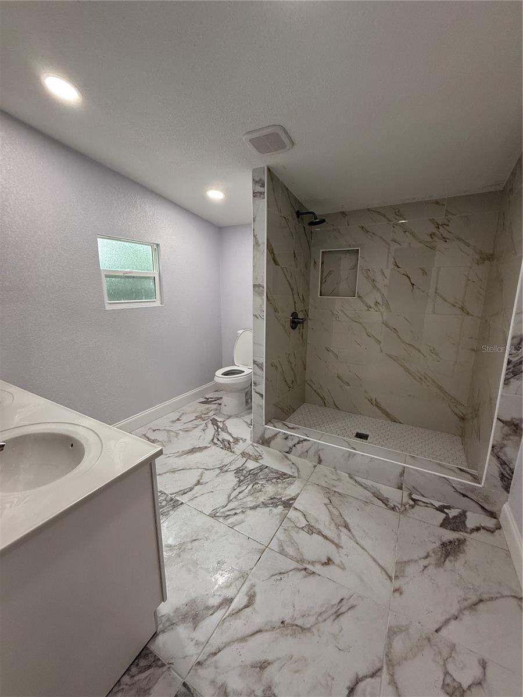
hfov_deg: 85.7
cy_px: 348
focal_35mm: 14
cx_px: 262
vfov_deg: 102.1
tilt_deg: -12.4
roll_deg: -0.4
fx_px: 282
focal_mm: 2.22
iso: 200
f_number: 2.2
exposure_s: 1/120
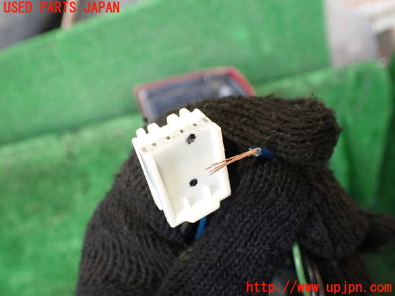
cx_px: 198
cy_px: 148
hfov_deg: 60.0
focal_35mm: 30
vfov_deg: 46.8
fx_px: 342
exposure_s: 1/125
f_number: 2.3
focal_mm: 5.4
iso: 250
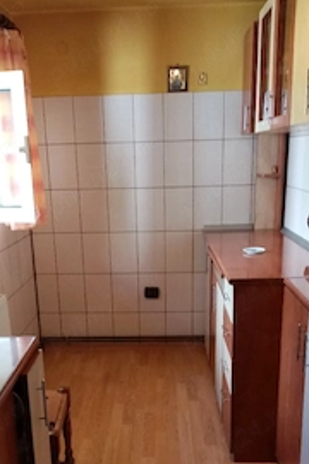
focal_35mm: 40
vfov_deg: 47.2
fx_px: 515
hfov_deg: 33.4
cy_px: 330
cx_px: 137
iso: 346
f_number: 1.8
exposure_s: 1/33.3
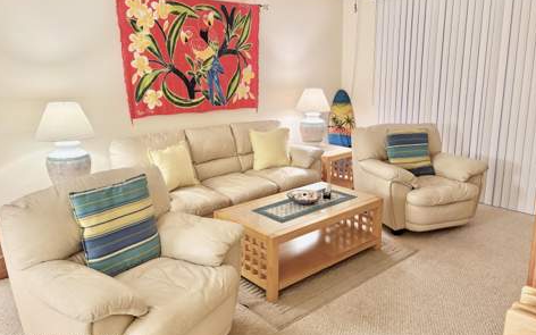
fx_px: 409
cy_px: 155
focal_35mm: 28
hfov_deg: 66.5
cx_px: 267
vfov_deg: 44.5
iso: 250
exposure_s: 1/60
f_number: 1.6
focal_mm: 5.96
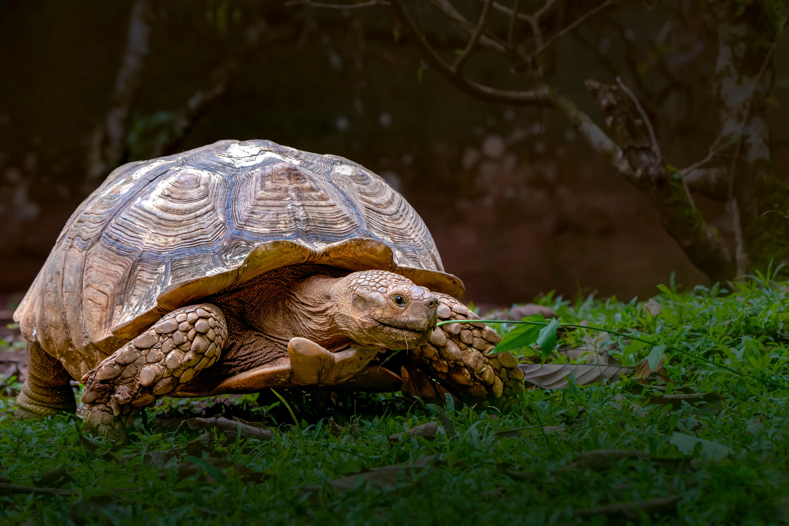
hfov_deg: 6.2
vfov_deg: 4.2
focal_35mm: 330
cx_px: 394
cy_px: 263
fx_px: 7232
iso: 720
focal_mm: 220
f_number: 8
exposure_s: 1/250
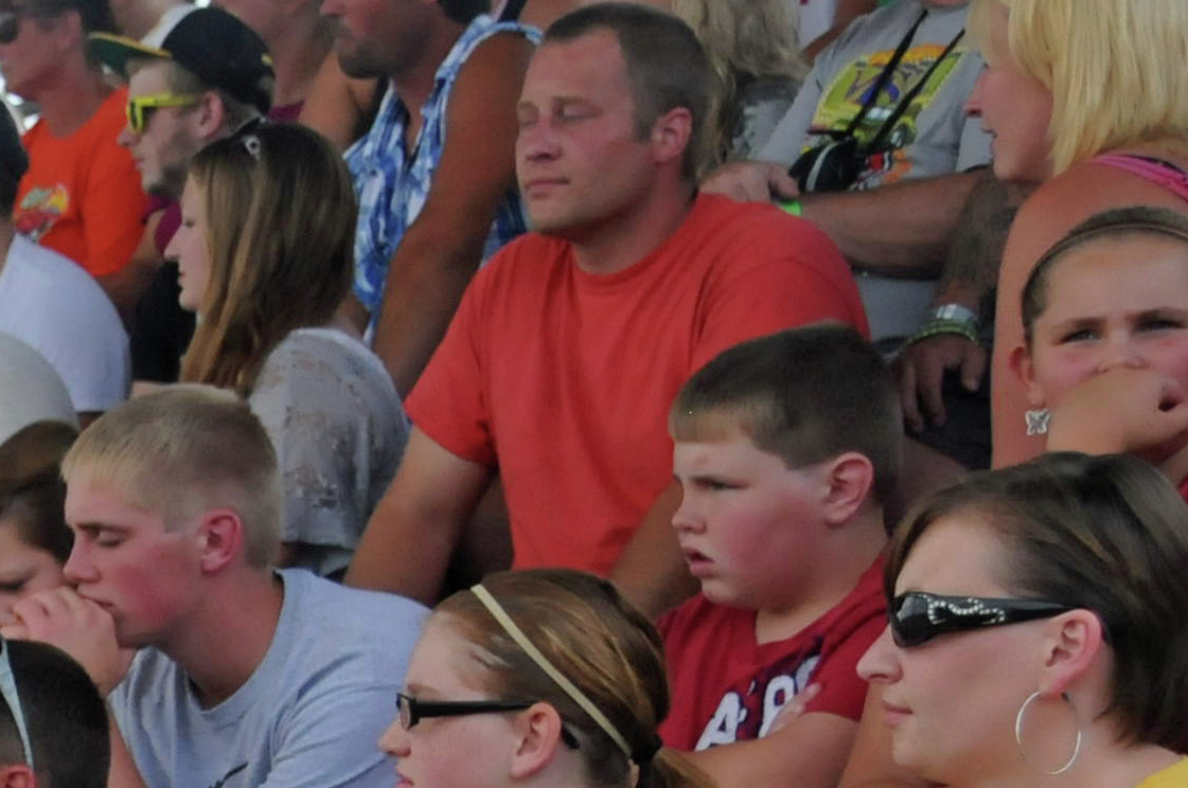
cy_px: 1374
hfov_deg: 11.1
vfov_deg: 7.5
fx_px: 5863
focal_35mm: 178
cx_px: -688
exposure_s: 1/1600
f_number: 5.6
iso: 800
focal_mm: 31
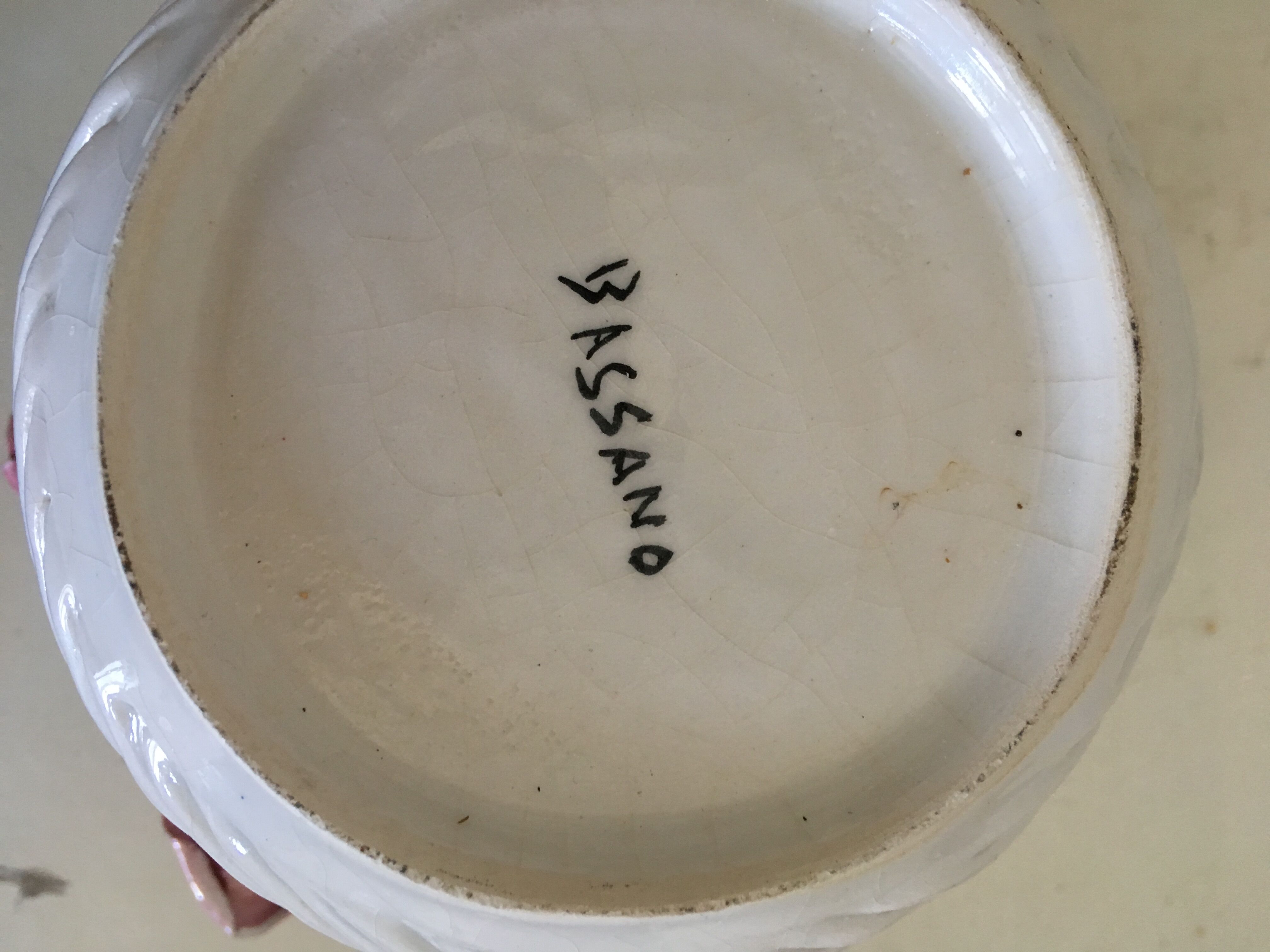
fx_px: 1064
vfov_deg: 48.2
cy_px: 476
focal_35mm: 29
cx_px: 635
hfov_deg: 61.7
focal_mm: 4.15
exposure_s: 1/33
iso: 125
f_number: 2.2
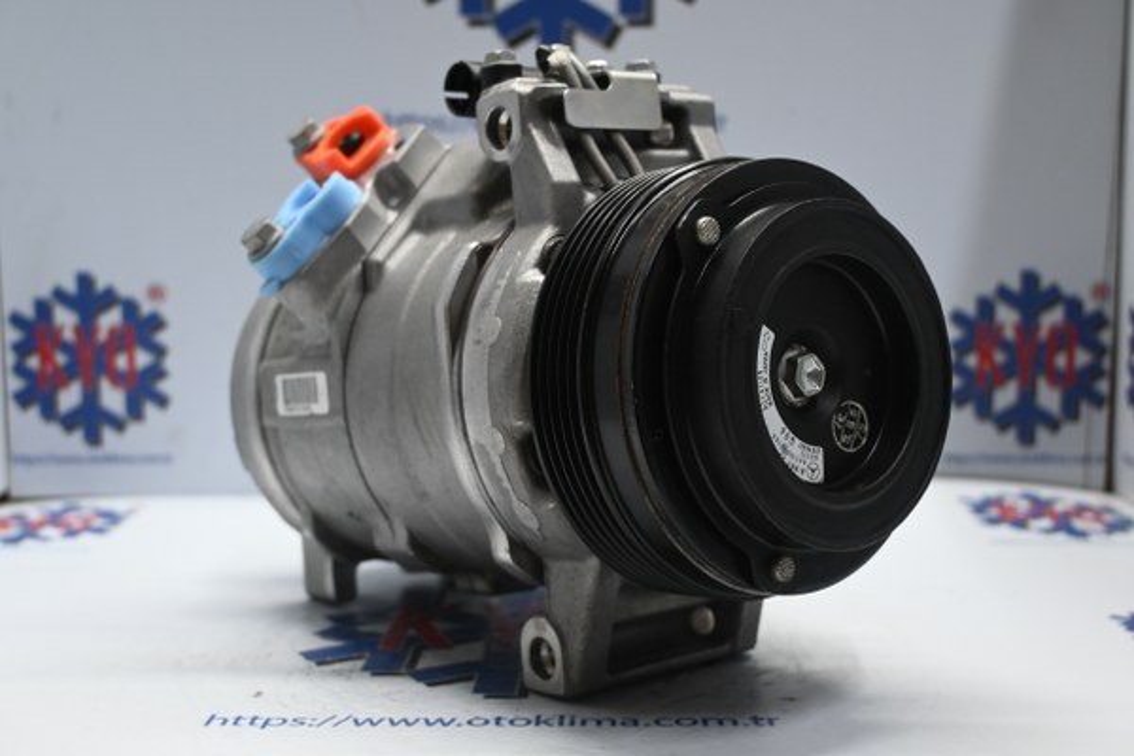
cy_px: 378
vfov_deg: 29.4
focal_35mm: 46
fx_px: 1441
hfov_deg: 43.0
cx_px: 567
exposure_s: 1/50
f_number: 4.8
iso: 800
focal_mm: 30.5
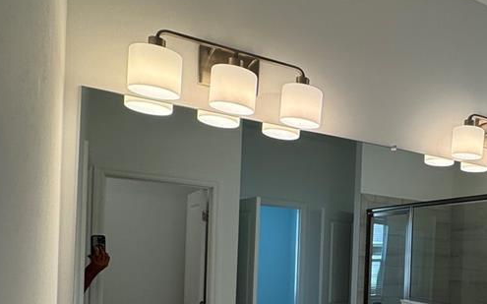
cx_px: 430
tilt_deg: -1.0
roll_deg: -3.3
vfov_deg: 33.7
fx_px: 478
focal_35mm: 36
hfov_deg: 48.8
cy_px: 265
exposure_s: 1/120
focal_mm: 2.22
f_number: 2.2
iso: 50
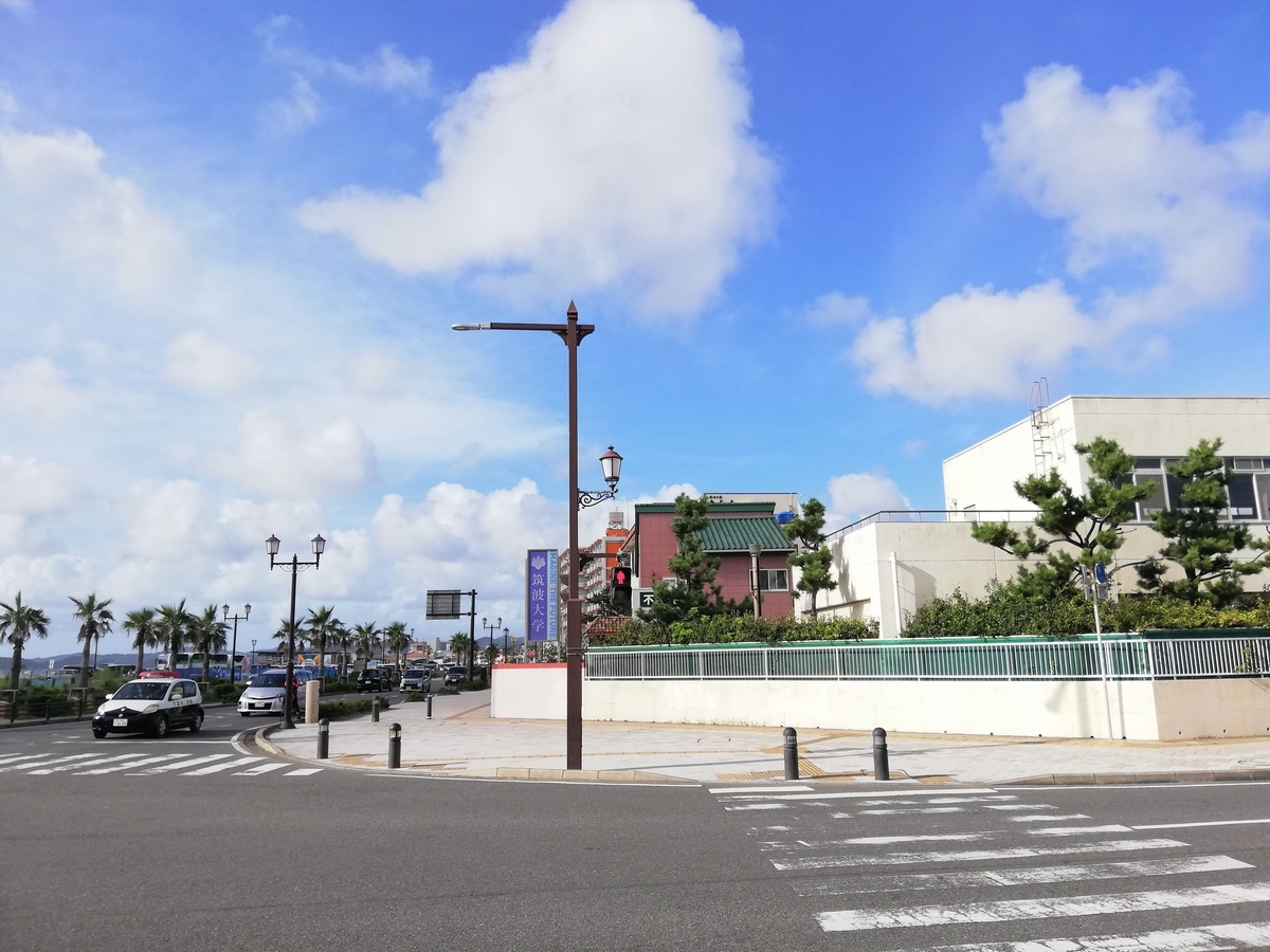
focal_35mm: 26
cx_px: 635
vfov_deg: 53.1
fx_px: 954
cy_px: 476
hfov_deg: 67.3
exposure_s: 1/1037
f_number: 2.2
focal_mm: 3.81
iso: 50
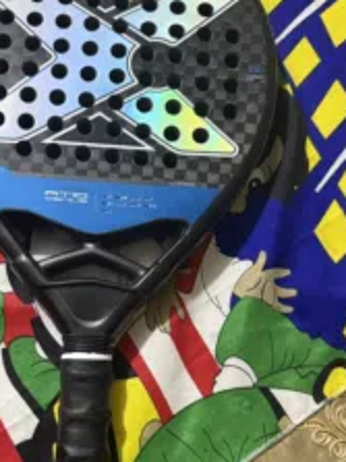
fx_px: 574
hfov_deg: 33.3
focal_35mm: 43
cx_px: 116
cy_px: 298
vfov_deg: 43.4
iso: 640
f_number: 1.78
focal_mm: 6.76
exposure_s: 1/50
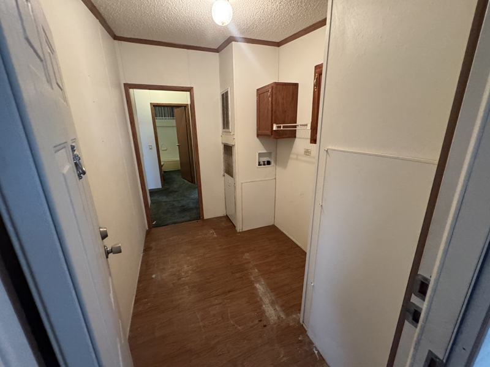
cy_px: 184
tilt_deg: -15.2
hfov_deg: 102.1
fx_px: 198
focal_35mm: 14
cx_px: 245
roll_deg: +0.8
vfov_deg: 85.7
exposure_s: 1/60
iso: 800
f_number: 2.2
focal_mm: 2.22
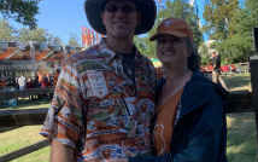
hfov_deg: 42.1
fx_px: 331
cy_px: 29
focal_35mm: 47
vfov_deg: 26.9
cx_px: 172
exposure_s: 1/616
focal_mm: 4.25
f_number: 1.8
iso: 25
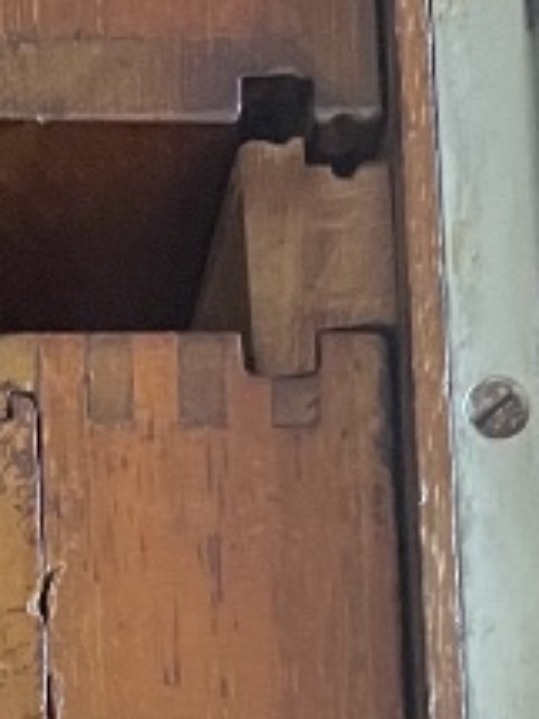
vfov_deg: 12.1
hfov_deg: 10.1
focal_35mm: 145
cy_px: 1441
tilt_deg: -81.9
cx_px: -84
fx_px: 3013
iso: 640
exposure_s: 1/30
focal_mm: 4.2
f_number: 1.6
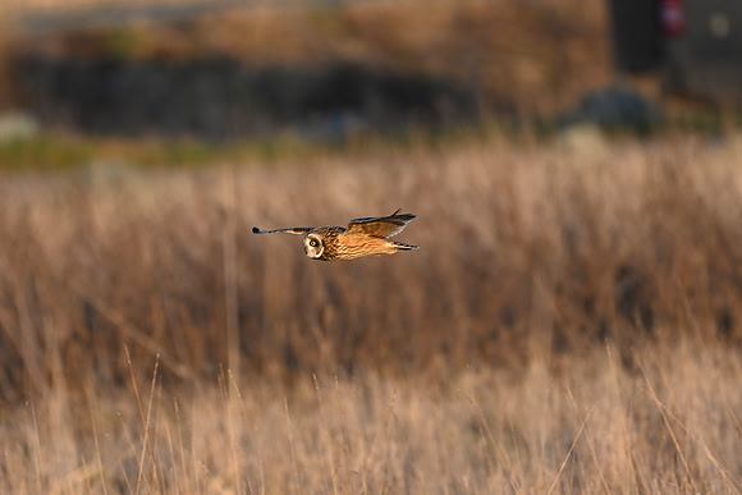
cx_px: 371
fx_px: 16492
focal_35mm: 800
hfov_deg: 2.6
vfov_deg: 1.7
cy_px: 248
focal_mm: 800
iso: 640
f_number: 6.3
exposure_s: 1/800
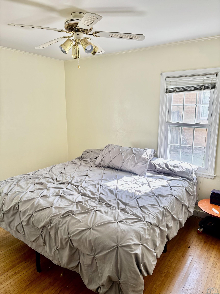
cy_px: 147
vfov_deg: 67.3
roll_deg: -0.2
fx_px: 220
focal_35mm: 26
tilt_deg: -10.9
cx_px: 110
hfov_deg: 53.1
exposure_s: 1/123
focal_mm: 5.96
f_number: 1.6
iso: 50
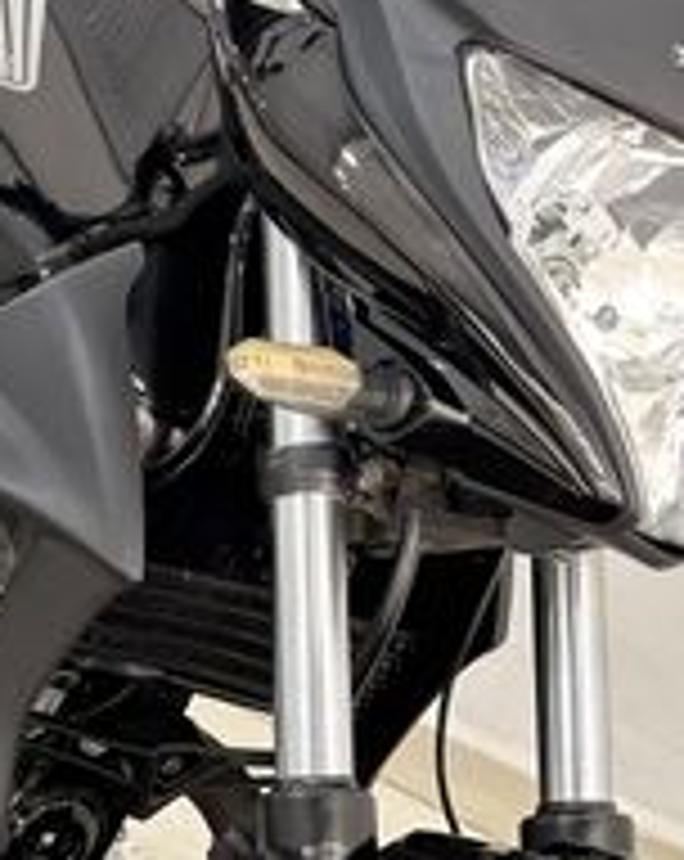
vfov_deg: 23.3
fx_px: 2082
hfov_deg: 18.3
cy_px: 549
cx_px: 27
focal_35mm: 82
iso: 200
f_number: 1.78
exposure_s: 1/40
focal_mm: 6.76
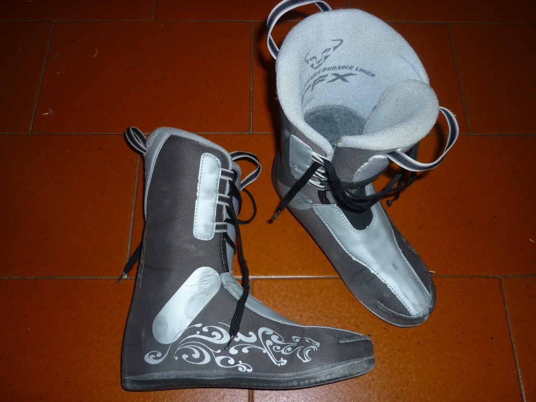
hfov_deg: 55.4
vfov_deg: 42.9
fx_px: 511
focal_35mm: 33
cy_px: 201
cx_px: 268
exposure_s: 1/30
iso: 100
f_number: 2.8
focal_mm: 5.5
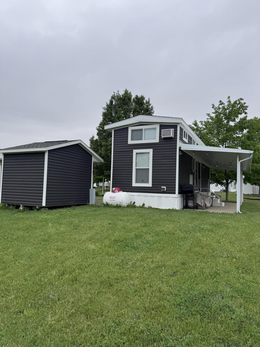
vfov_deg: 71.6
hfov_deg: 56.8
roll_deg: -1.1
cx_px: 130
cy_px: 174
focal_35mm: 24
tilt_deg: +3.5
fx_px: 240
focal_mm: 6.76
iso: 80
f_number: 1.78
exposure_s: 1/4049
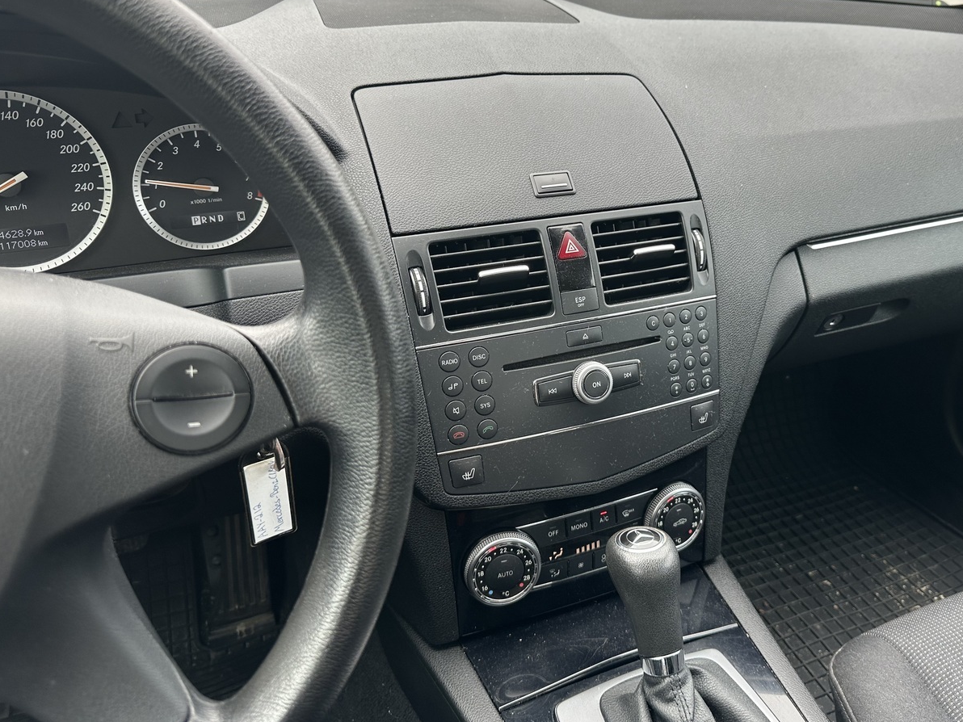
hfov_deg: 61.2
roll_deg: -2.2
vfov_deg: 48.0
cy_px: 303
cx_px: 574
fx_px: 807
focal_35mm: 29
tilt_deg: -26.4
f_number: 1.78
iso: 64
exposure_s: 1/128
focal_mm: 6.86
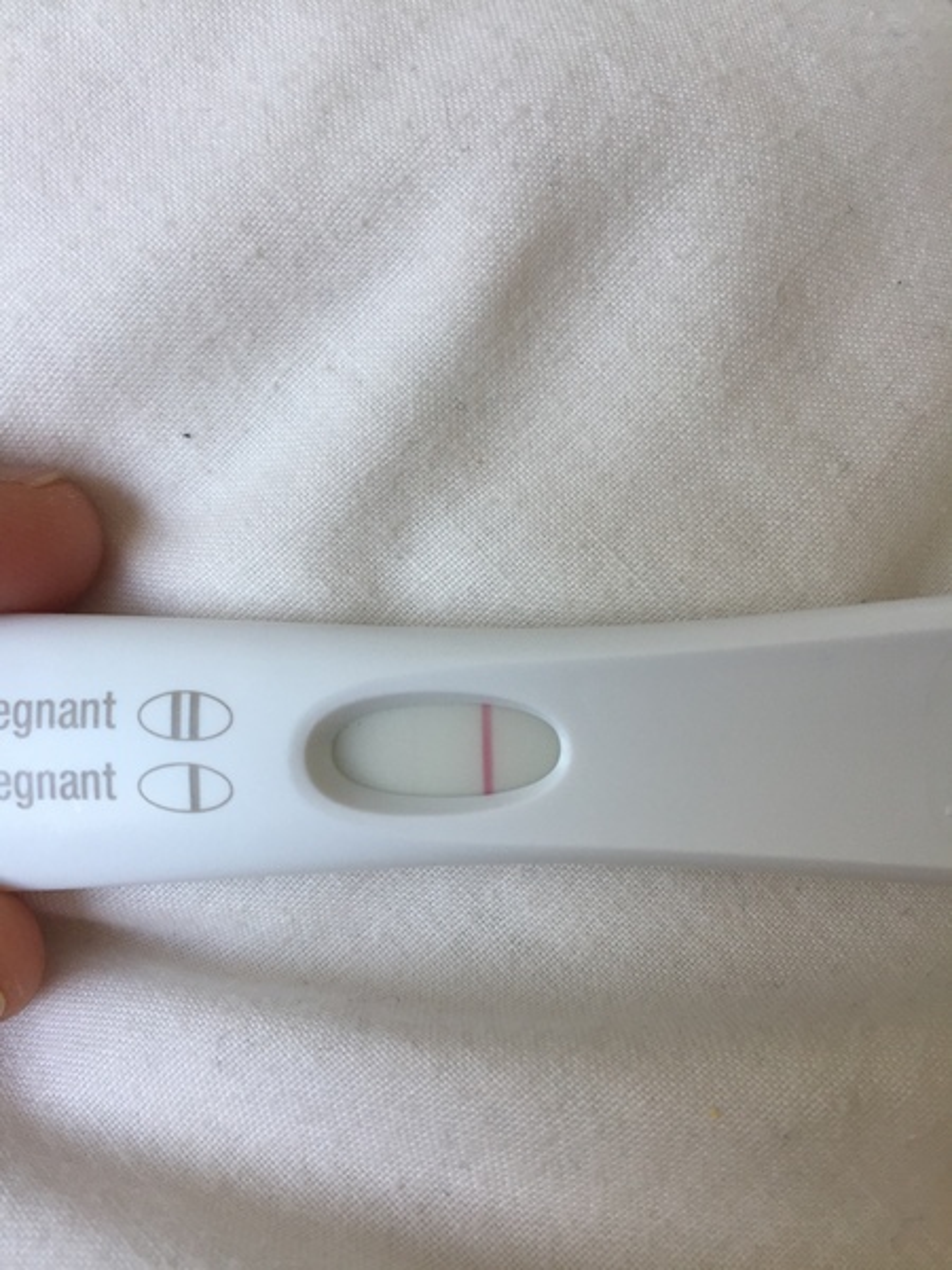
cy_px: 635
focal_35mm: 29
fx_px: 1063
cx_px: 476
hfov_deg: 48.2
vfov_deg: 61.7
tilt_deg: -57.6
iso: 40
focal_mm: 4.15
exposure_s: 1/100
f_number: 2.2
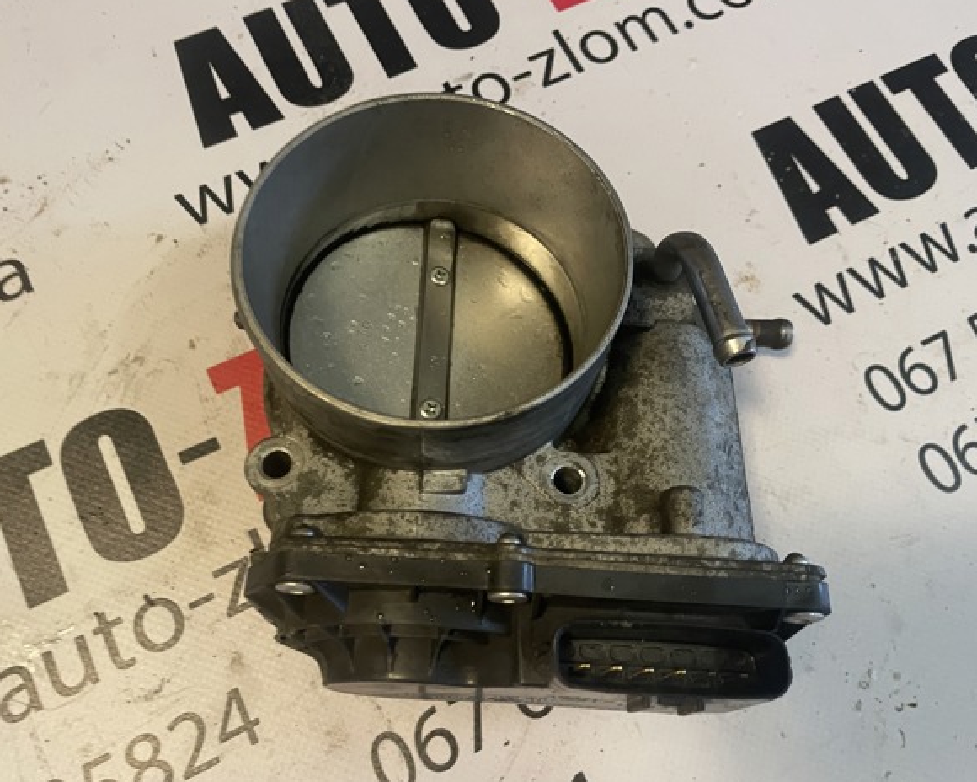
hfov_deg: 62.2
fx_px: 810
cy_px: 385
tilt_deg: -72.7
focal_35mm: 28
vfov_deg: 51.5
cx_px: 468
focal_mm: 4.2
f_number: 1.6
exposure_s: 1/50
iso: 320
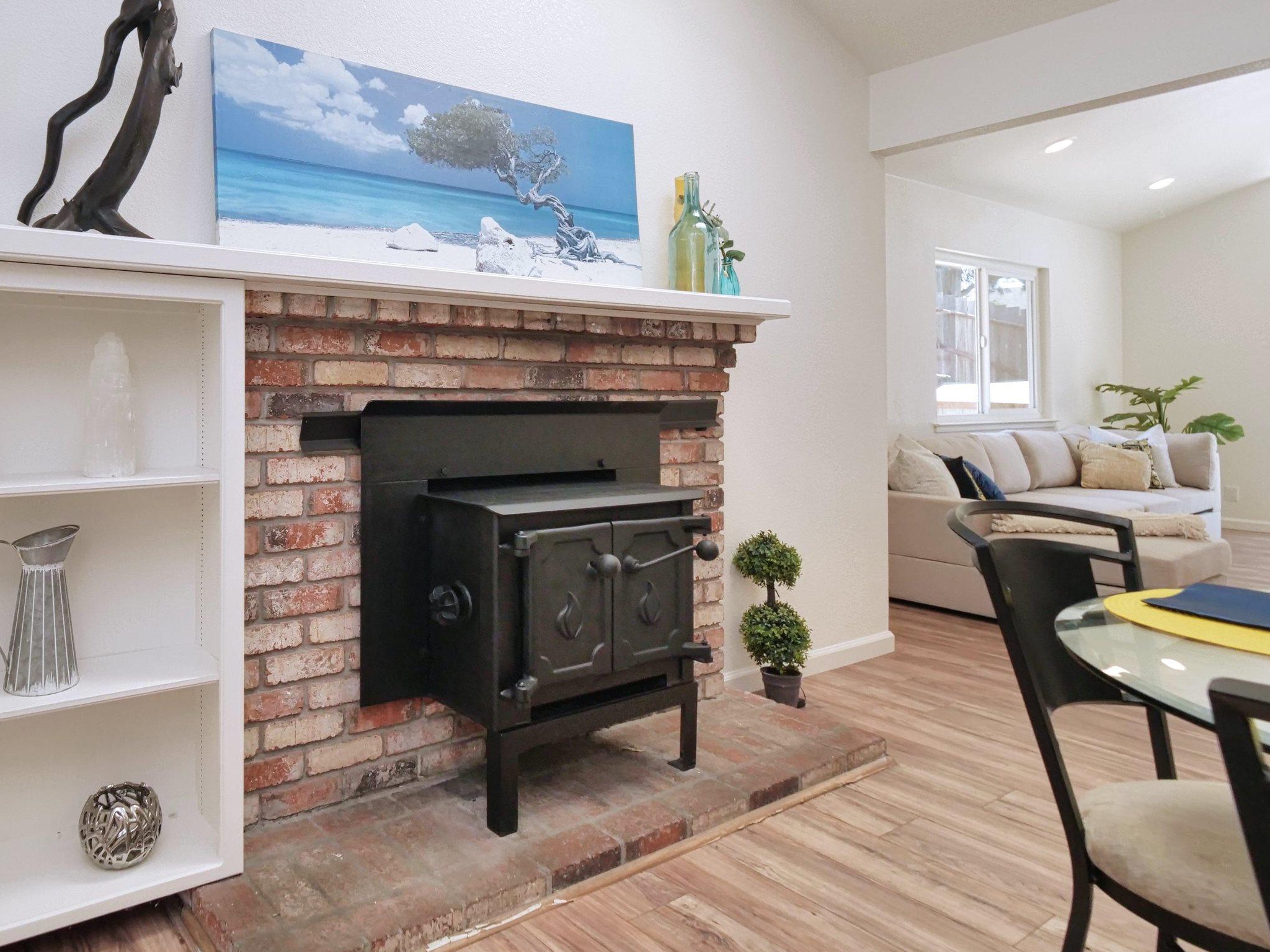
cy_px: 379
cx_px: 368
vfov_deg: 62.9
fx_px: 770
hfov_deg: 75.0
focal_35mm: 21
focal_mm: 7
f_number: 5
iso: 800
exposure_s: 1/160
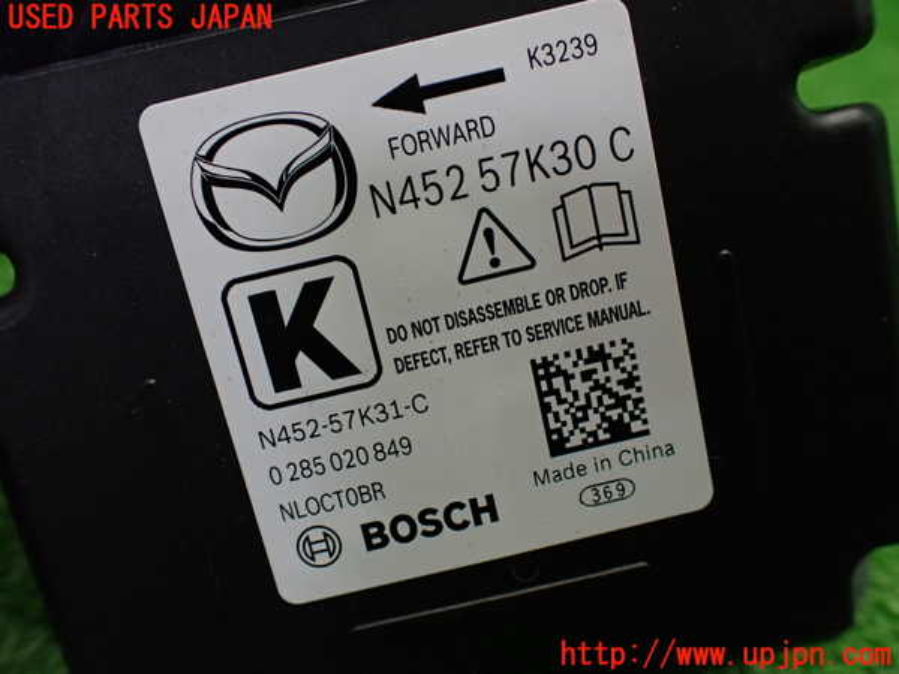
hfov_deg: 60.0
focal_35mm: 30
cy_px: 337
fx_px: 779
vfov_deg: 46.8
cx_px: 450
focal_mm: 5.4
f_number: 2.3
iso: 400
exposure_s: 1/125
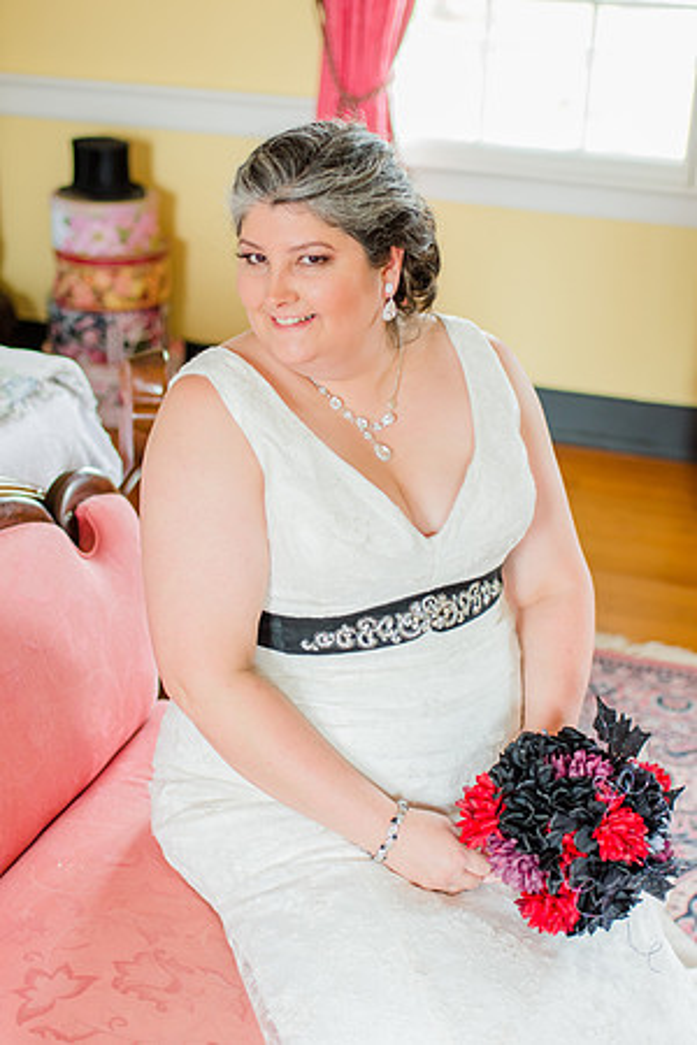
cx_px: 348
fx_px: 1525
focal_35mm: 52
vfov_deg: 37.9
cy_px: 522
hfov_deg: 25.8
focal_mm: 35
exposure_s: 1/100
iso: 800
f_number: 1.8
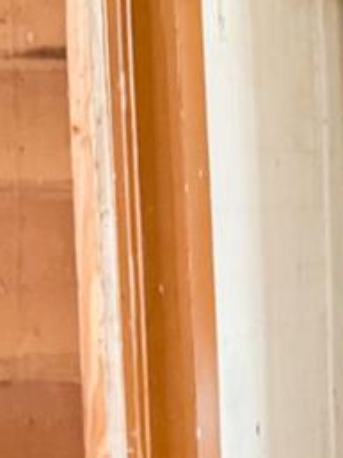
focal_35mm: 143
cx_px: 766
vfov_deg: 13.6
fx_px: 1892
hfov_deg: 9.4
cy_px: 483
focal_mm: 6.76
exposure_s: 1/60
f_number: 1.78
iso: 320
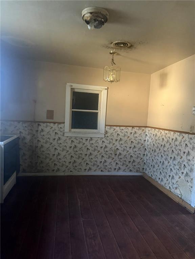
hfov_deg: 56.8
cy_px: 130
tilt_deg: -4.1
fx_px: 180
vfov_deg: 71.6
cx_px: 98
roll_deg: -3.2
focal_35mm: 24
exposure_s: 1/32
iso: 1000
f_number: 1.78
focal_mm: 6.76
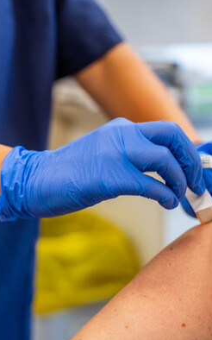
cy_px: 170
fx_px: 678
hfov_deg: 17.5
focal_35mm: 73
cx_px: 184
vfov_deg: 28.1
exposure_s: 1/160
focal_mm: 47.2
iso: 800
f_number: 2.8
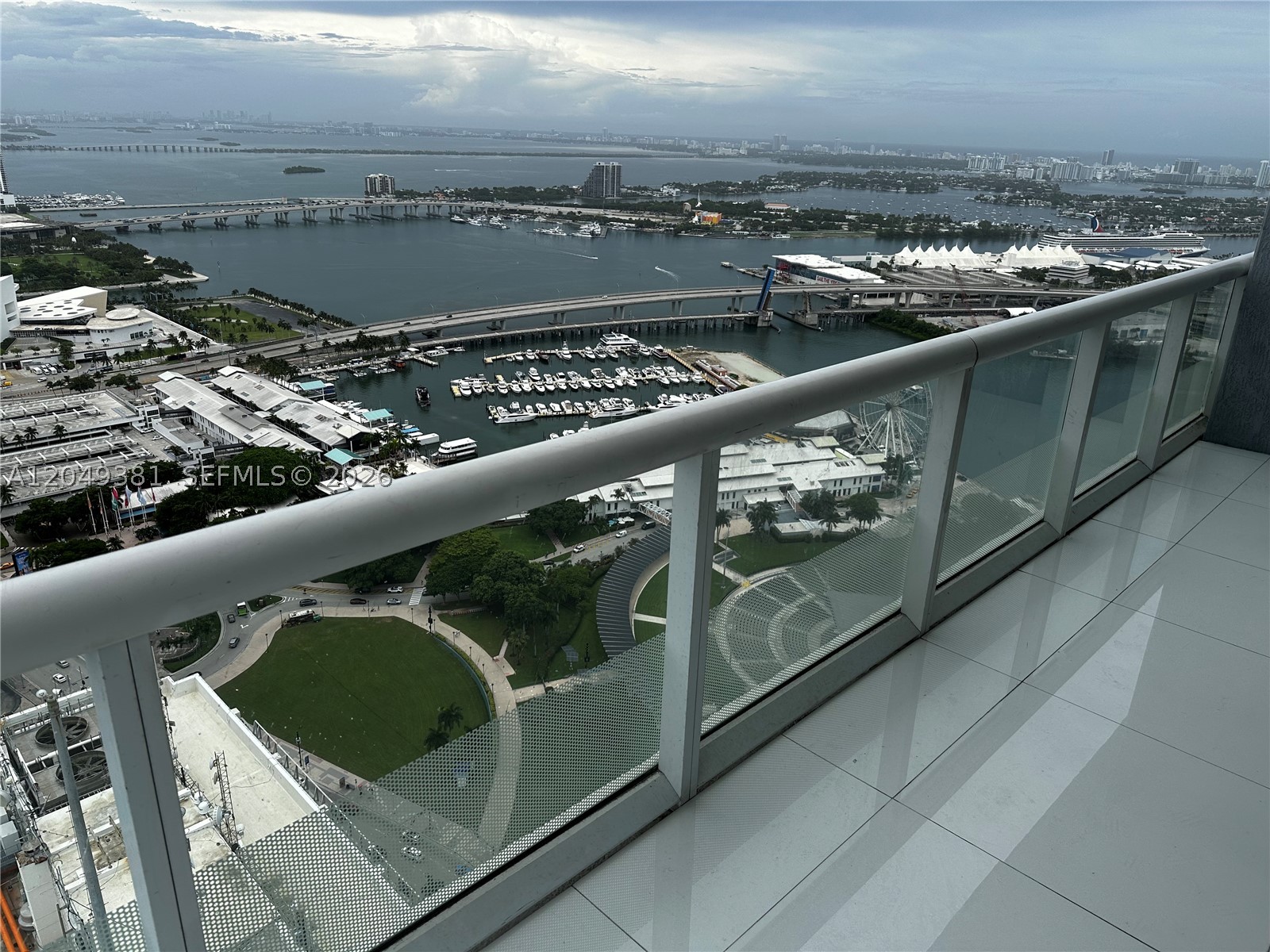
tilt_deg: -20.8
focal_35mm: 24
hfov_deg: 71.6
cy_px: 476
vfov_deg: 56.8
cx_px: 635
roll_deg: -1.7
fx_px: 881
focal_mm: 6.86
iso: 80
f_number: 1.78
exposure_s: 1/5000
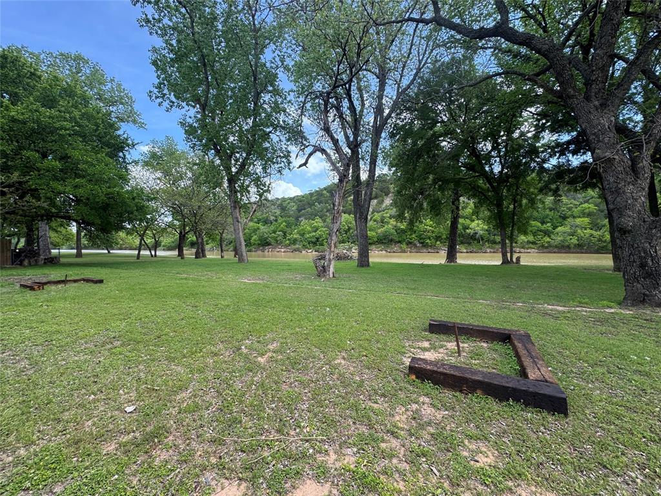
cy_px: 248
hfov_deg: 102.1
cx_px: 330
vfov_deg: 85.7
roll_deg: +0.2
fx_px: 267
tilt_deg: -1.9
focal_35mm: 14
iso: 40
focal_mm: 2.22
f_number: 2.2
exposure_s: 1/325
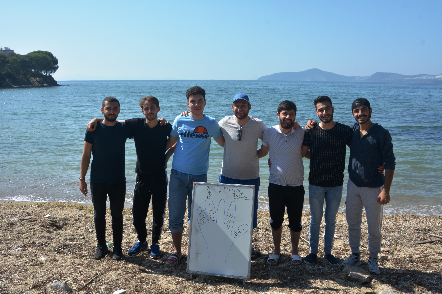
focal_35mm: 32
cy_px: 147
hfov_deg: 59.5
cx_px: 221
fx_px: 387
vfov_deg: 41.7
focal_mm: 21
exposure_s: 1/160
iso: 100
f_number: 10
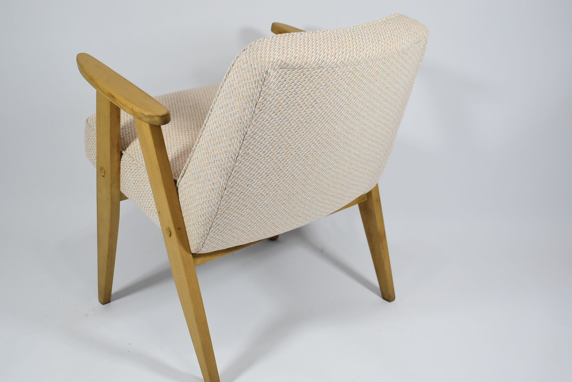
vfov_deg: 27.0
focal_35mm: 50
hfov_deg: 39.5
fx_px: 795
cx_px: 261
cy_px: 206
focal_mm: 30
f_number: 4.5
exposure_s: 1/125
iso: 800
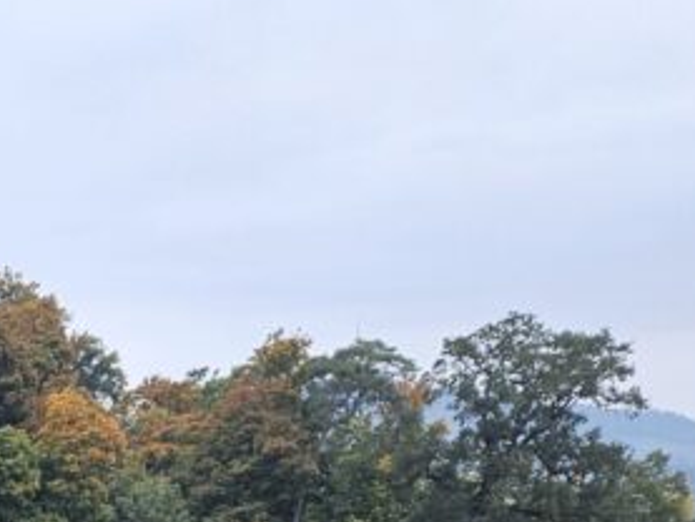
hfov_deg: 18.9
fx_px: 1707
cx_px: -472
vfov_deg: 15.2
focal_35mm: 85
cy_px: 924
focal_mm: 5.4
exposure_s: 1/100
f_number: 1.8
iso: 125
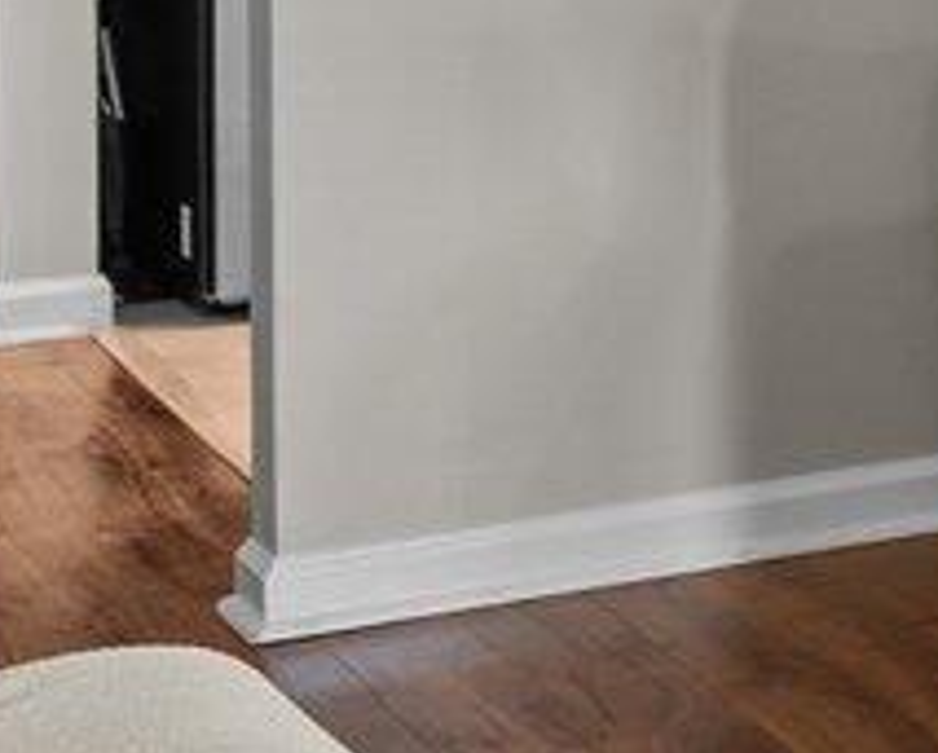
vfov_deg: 11.0
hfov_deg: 10.9
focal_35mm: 135
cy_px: -396
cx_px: 2554
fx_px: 3753
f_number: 7.1
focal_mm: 15
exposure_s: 1/1.25
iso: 400
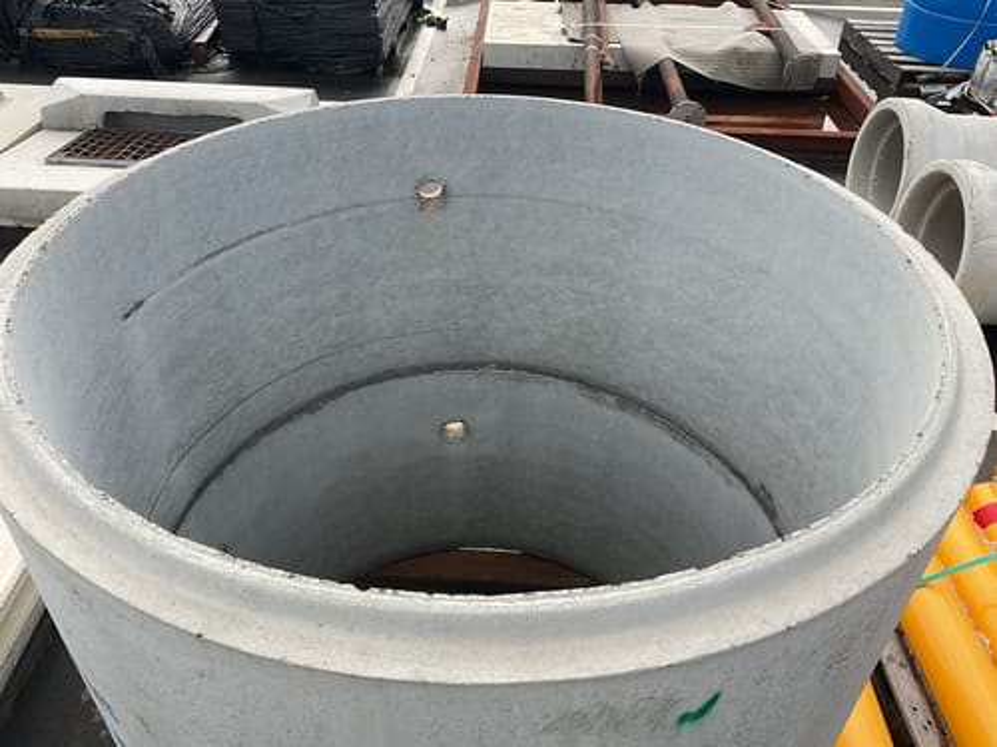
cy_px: 374
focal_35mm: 29
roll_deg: +0.3
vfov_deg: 48.2
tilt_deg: -38.8
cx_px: 498
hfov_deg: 61.7
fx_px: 835
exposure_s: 1/1035
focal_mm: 3
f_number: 1.8
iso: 16
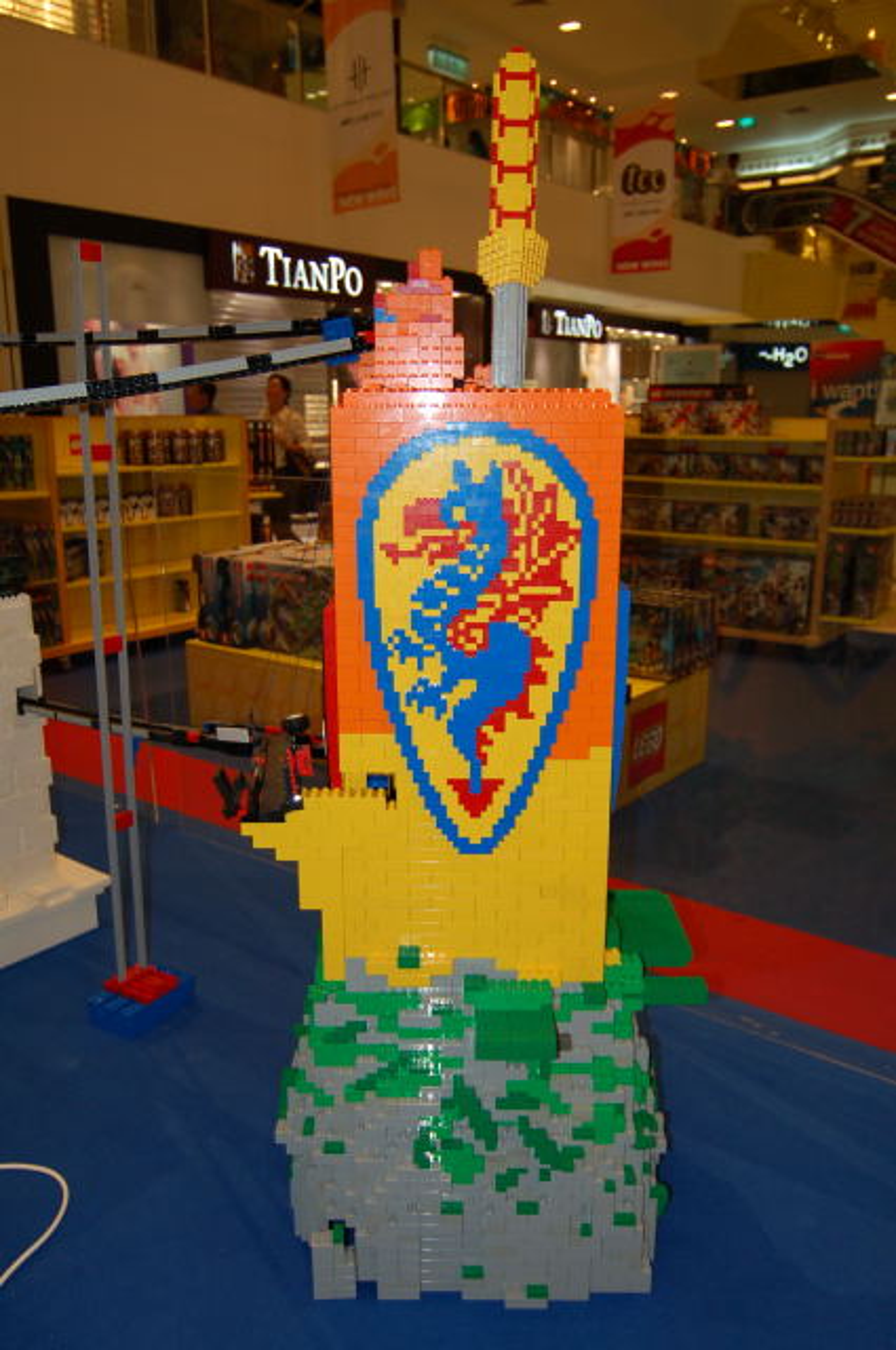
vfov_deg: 64.6
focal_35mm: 28
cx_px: 448
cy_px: 675
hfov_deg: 45.6
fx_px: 1067
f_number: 4
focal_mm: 19
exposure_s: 1/60
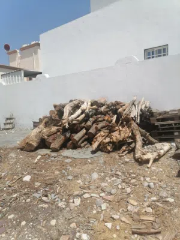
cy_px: 120
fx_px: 187
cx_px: 90
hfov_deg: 51.4
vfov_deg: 65.3
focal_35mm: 27
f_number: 1.8
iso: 50
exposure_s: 1/1965
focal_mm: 5.3
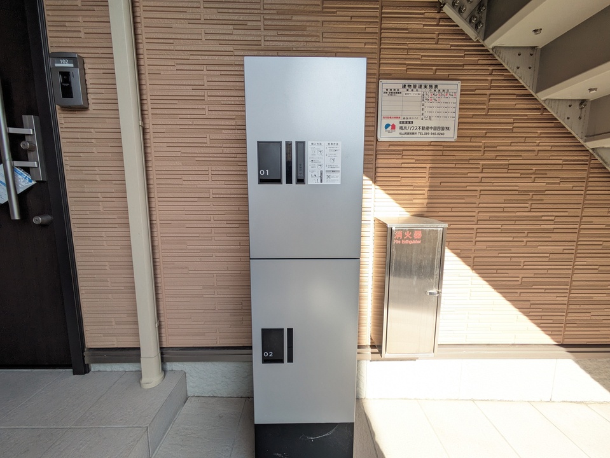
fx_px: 247
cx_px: 305
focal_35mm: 14
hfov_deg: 102.0
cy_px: 229
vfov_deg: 85.7
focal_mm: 1.83
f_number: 2.2
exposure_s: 1/396
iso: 49
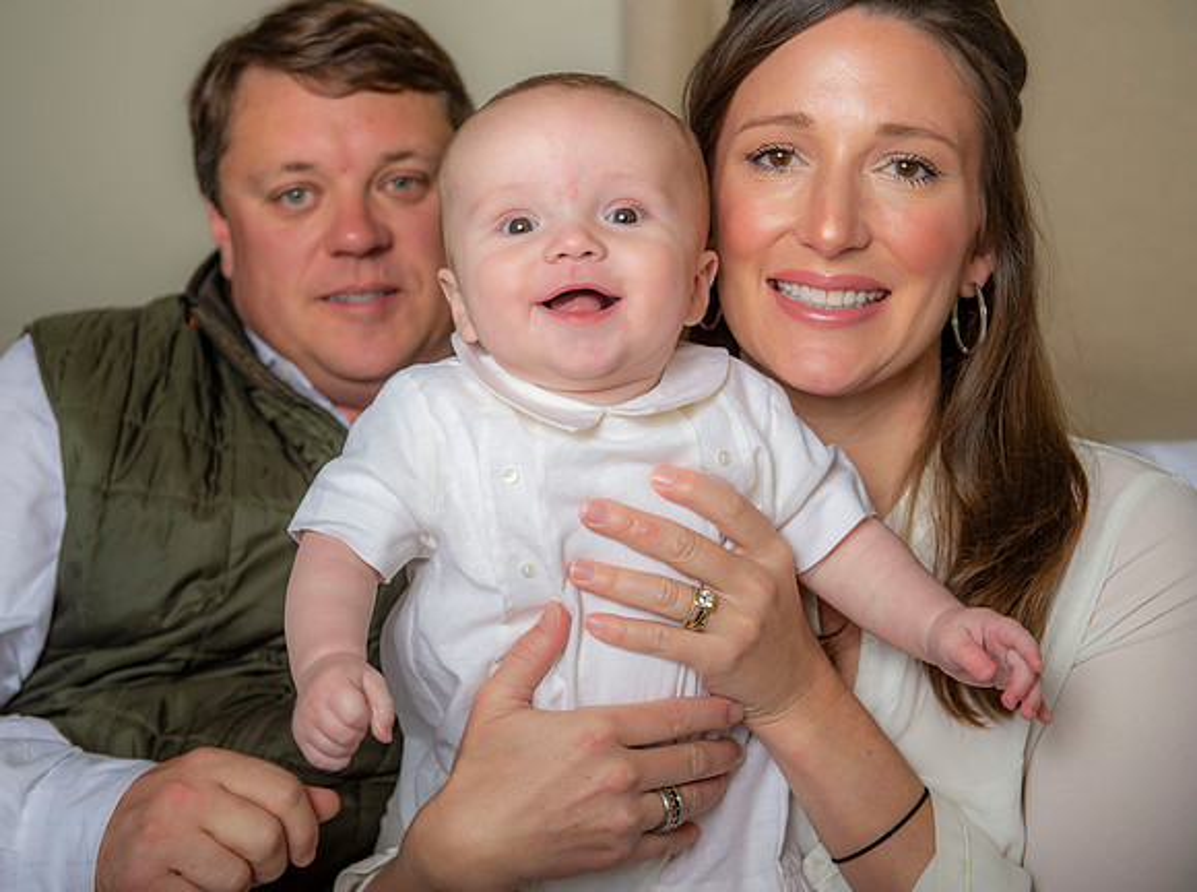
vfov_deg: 23.3
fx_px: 2158
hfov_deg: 31.0
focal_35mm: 63
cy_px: 445
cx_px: 527
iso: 200
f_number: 4.5
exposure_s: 1/200
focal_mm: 58
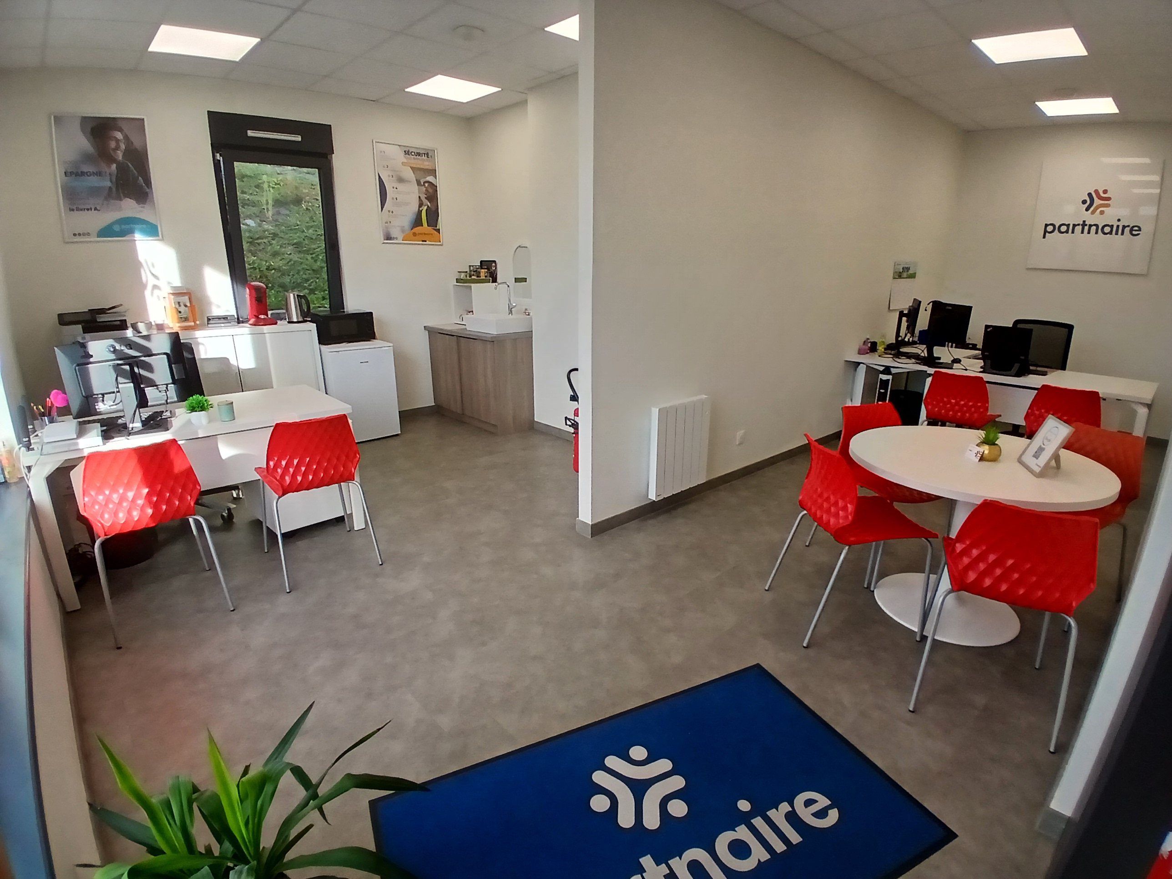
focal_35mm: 17
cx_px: 586
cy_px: 440
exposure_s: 1/100
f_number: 2.2
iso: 64
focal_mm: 1.4
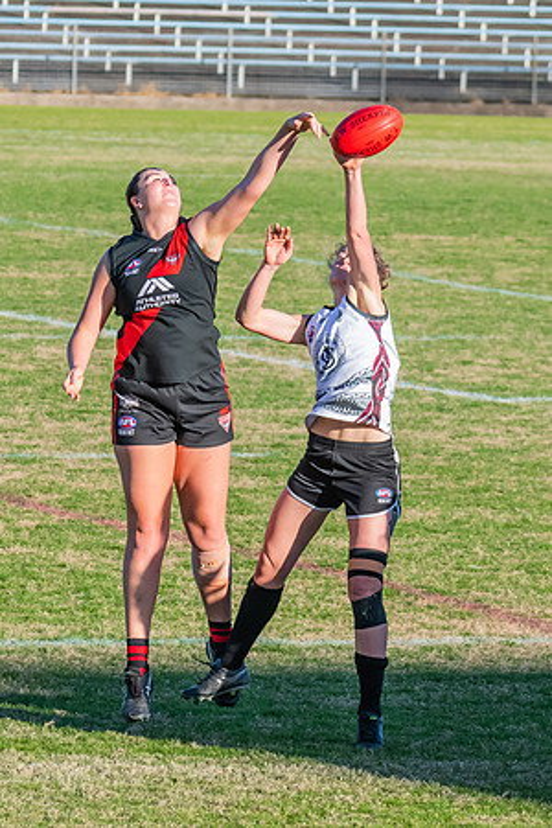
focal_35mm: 415
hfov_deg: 3.3
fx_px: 9537
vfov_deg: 5.0
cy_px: 347
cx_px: 223
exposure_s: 1/1250
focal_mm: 170
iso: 800
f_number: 7.1
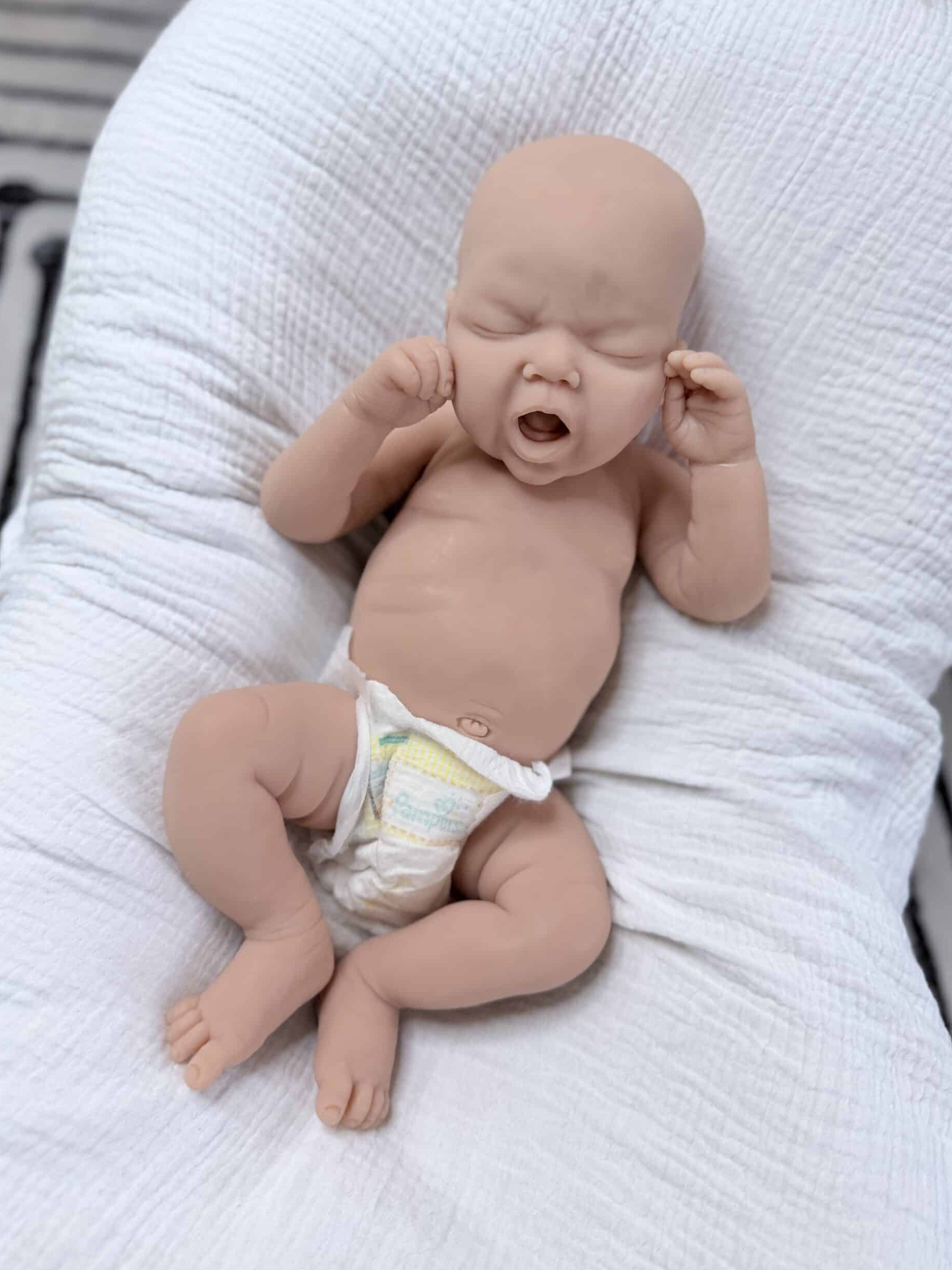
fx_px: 917
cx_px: 477
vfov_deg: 69.4
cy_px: 616
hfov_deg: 54.9
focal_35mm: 25
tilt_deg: -59.9
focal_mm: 6.76
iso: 64
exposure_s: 1/120
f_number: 1.78
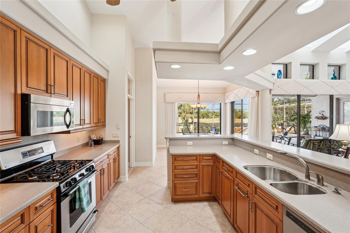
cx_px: 175
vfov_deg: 73.7
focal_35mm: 16
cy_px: 116
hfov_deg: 96.7
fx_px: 156
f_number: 8
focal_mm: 16
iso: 400
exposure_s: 1/20
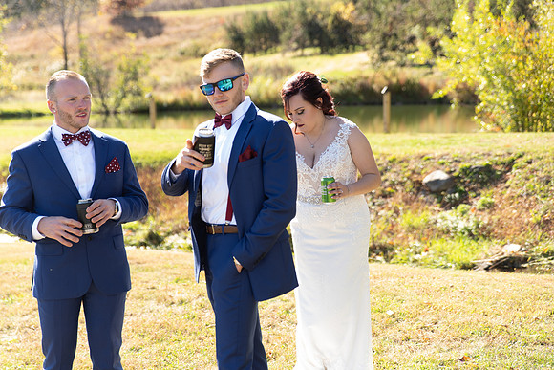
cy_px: 185
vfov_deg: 21.9
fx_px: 954
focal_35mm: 62
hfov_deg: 32.4
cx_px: 277
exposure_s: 1/200
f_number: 2.8
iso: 50
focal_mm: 62
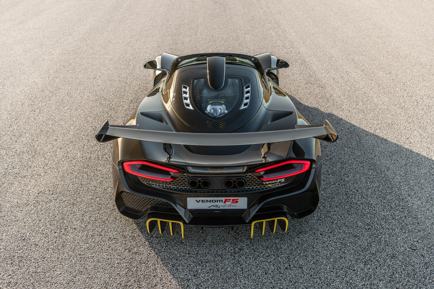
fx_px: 458
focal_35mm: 38
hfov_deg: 50.7
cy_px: 144
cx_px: 217
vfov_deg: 35.1
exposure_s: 1/60
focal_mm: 38
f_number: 5
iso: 64
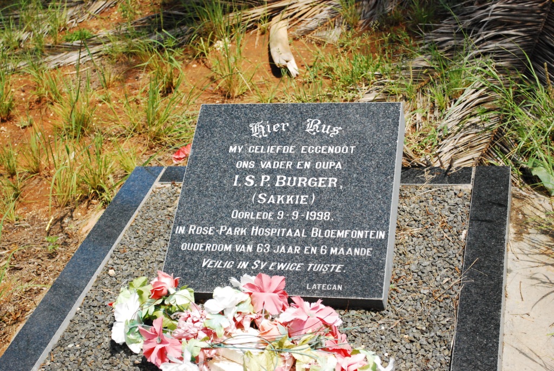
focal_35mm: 68
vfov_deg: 20.2
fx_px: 1040
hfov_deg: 29.8
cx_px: 277
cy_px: 186
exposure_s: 1/4000
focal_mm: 45
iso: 1600
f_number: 5.3
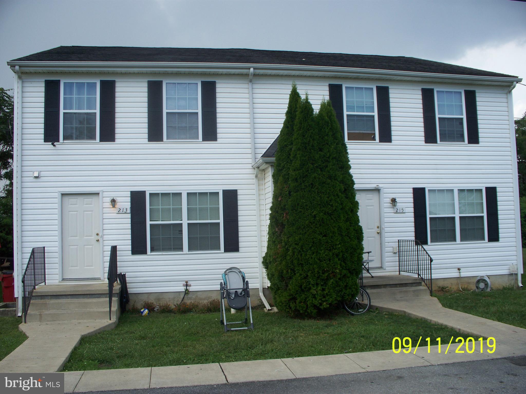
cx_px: 263
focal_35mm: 36
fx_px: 547
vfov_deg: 39.7
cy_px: 197
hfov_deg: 51.4
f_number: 2.8
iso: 64
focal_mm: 7.54
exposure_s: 1/320
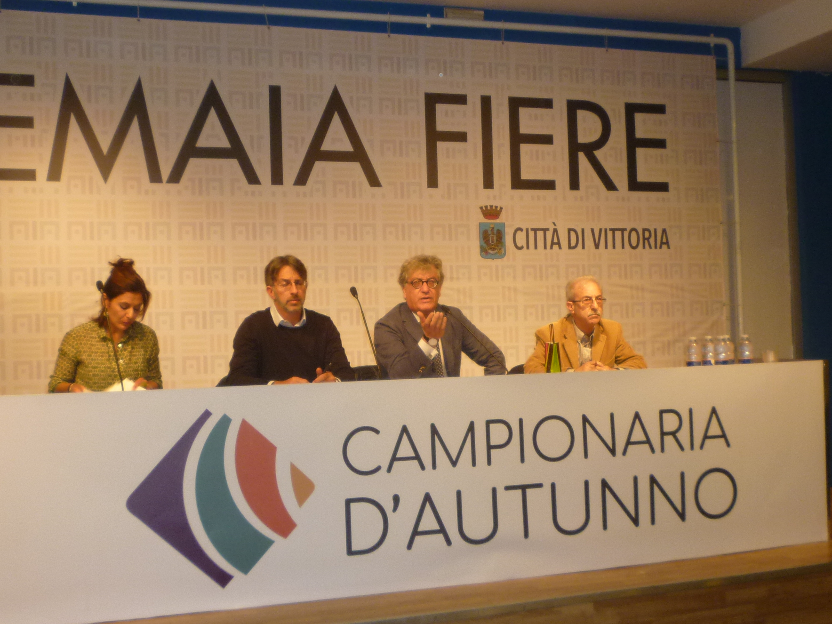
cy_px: 333
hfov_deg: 44.8
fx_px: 1009
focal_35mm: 42
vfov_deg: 34.3
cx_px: 419
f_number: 3.3
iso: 160
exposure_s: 1/30
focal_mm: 5.2
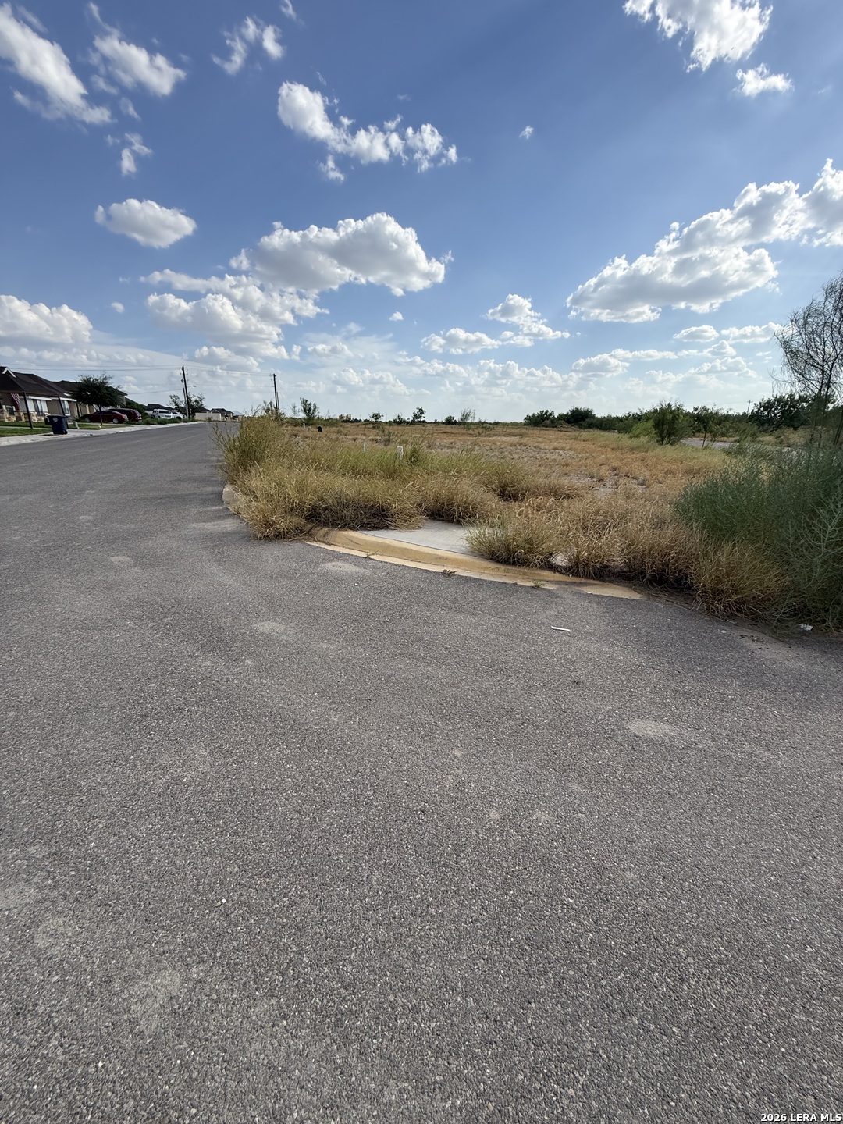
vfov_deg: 102.1
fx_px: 455
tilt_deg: -17.8
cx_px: 422
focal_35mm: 14
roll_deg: -0.2
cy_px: 562
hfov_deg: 85.7
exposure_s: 1/2024
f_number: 2.2
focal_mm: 2.22
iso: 50
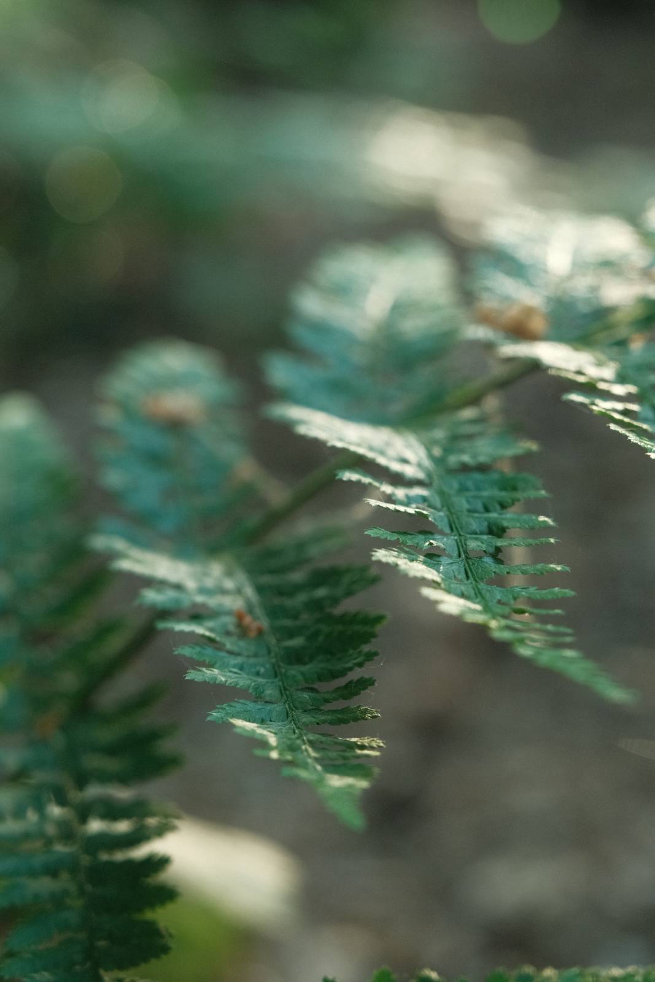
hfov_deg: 20.3
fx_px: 1828
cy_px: 491
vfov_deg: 30.1
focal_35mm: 67
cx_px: 328
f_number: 4
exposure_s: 1/125
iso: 2000
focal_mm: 44.7
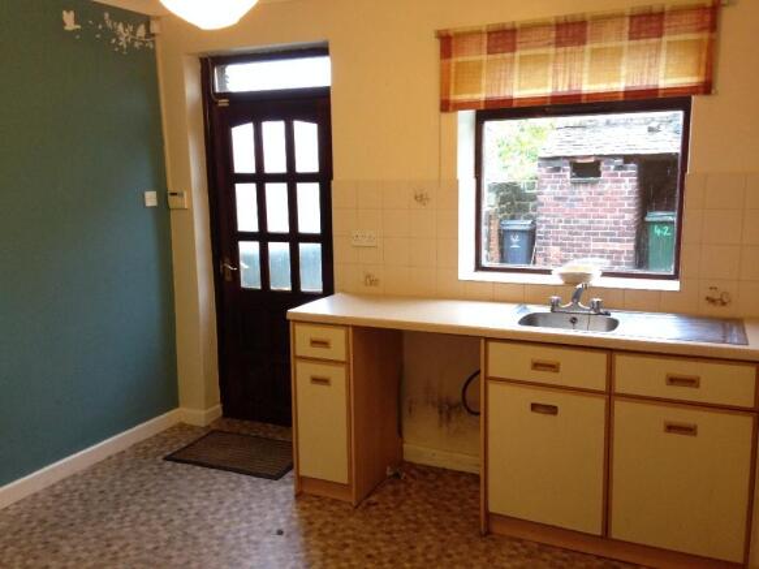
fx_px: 723
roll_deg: +1.9
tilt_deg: -8.8
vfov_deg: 42.9
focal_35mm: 33
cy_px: 284
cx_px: 380
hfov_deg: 55.4
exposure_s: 1/20
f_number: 2.4
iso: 200
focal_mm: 4.12
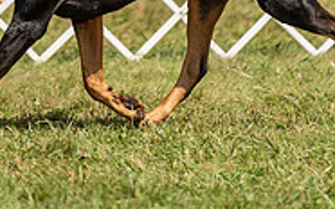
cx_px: 75
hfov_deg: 3.3
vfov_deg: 2.0
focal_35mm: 640
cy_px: -191
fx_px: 5840
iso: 200
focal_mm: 173
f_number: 2.8
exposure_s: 1/3200
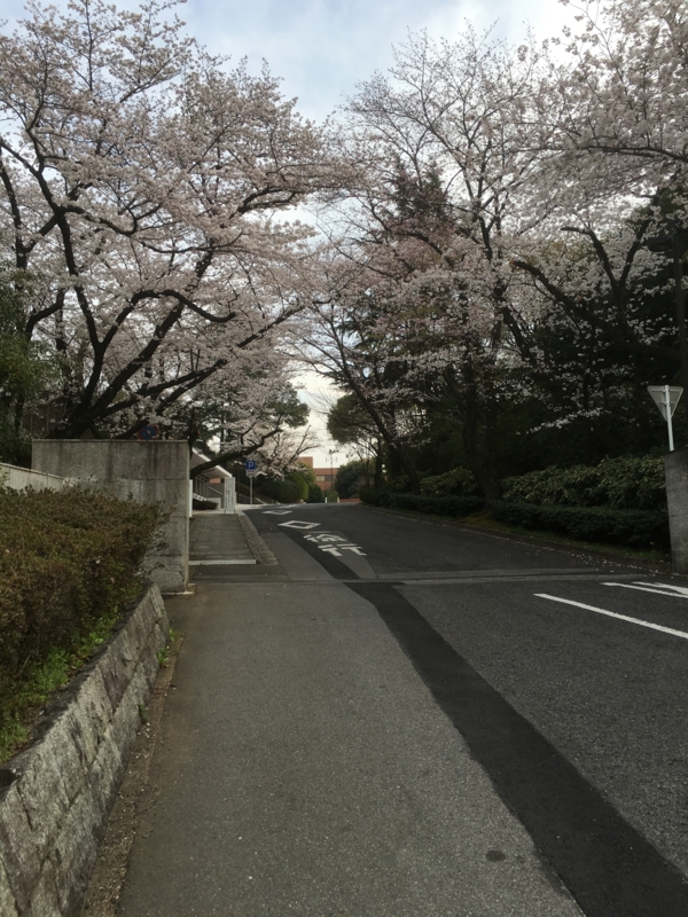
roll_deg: +0.3
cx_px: 344
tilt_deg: +9.4
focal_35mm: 29
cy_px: 458
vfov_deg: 61.7
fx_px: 769
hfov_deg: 48.2
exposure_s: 1/516
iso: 25
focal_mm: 4.15
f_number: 2.2
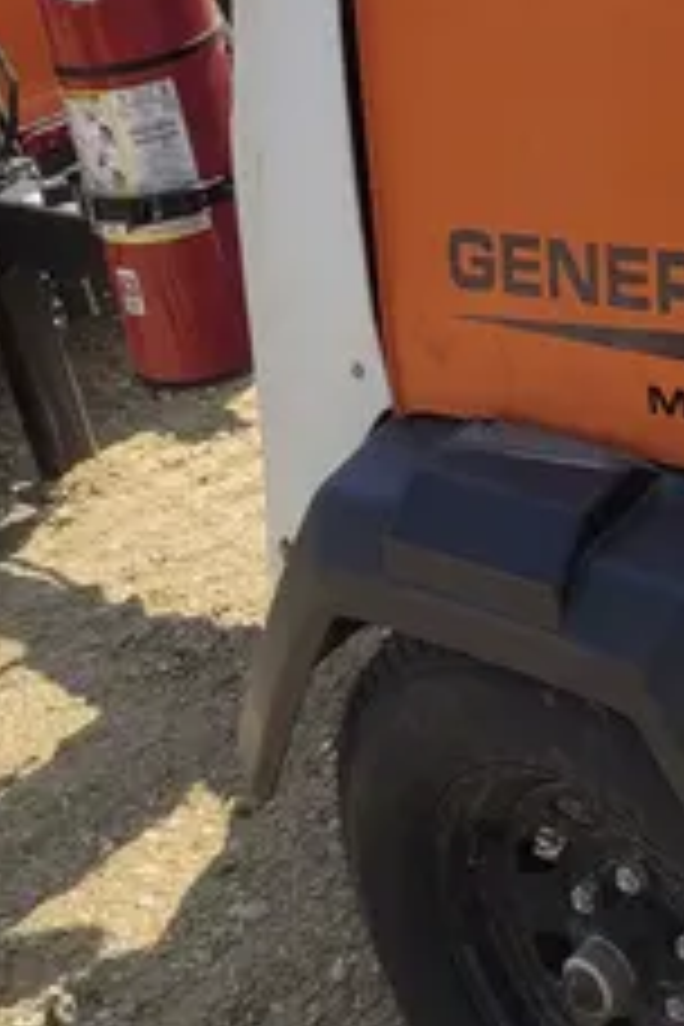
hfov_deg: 14.9
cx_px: 914
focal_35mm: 87
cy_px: -52
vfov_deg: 22.3
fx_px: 2479
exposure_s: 1/2586
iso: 40
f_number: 1.8
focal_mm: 5.4
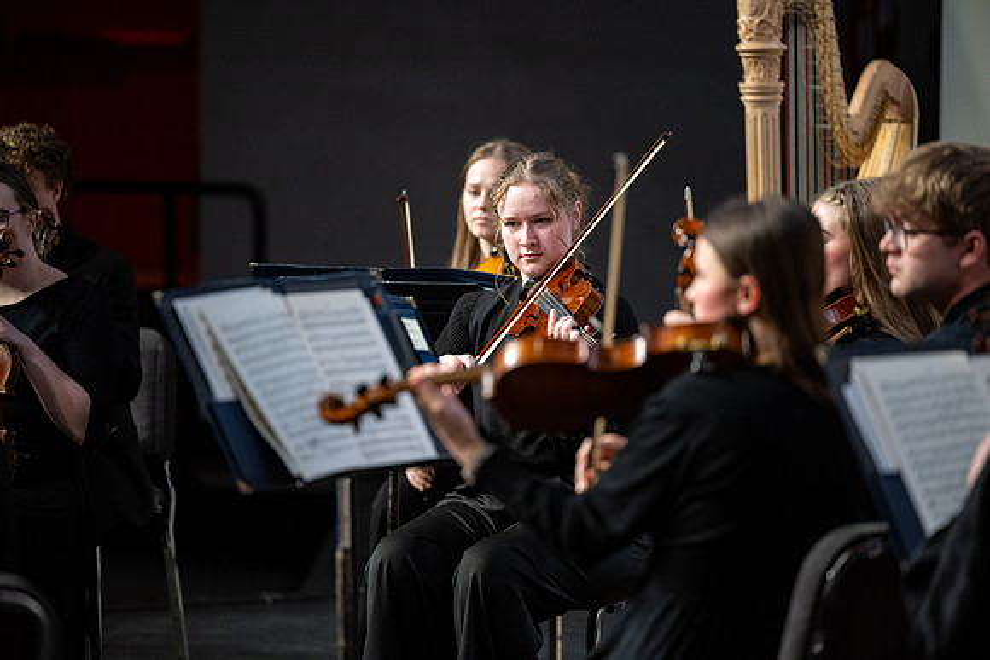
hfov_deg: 10.3
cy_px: 330
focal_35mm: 200
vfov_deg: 6.9
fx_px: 5501
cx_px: 495
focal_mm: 200
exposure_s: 1/400
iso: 1600
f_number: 2.8
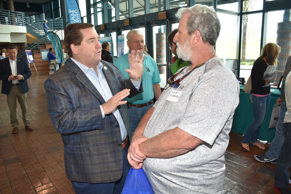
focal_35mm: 27
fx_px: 218
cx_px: 146
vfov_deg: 48.0
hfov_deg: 67.4
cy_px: 97
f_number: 5
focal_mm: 18
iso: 200
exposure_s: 1/60
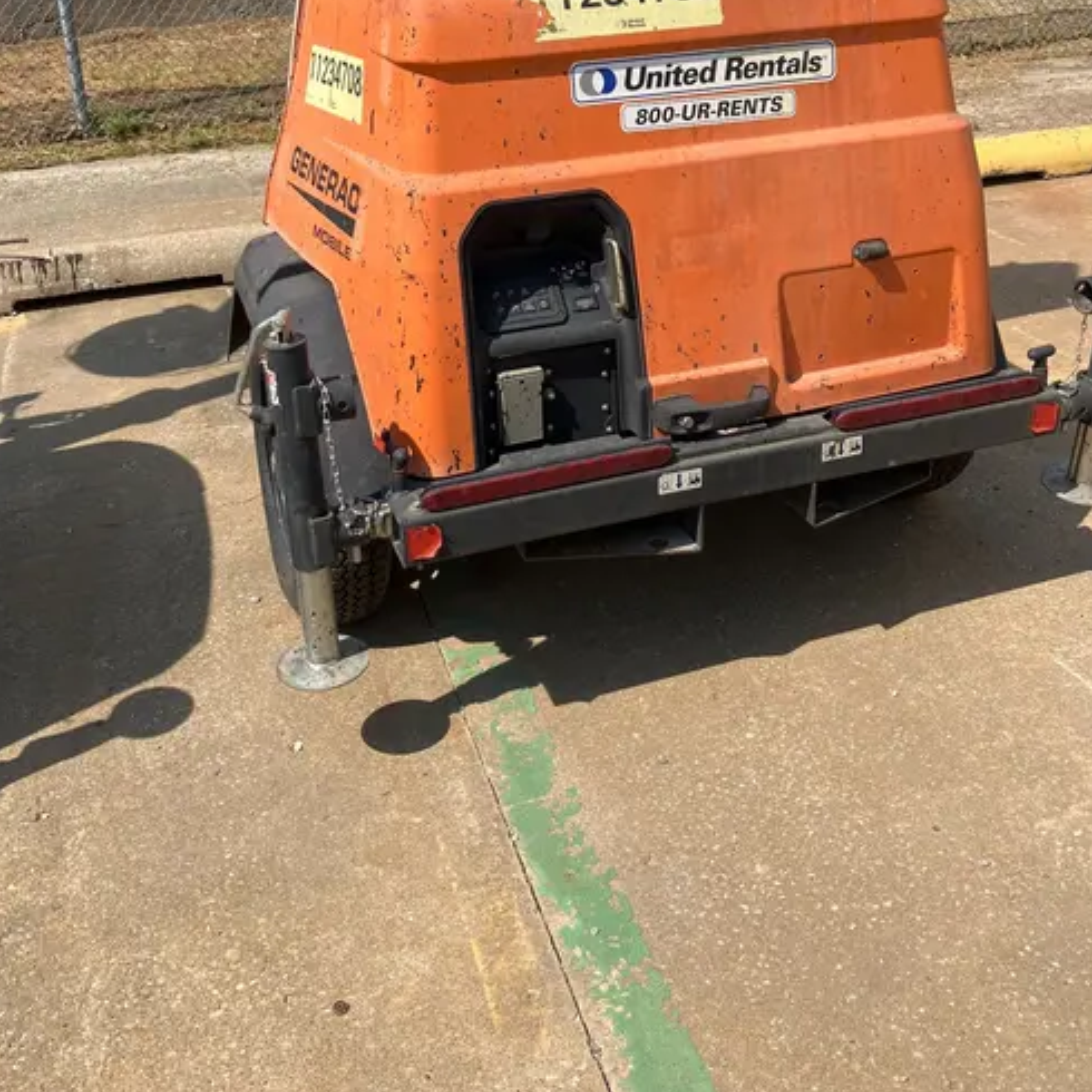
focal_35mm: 37
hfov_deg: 44.9
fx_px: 1321
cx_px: 535
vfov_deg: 43.7
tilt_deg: -20.1
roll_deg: +0.1
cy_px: 291
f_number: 1.8
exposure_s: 1/1736
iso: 32
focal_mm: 3.99
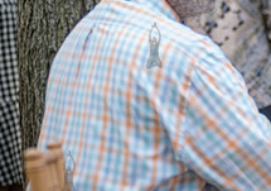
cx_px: 367
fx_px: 1844
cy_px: -36
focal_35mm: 241
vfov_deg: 5.9
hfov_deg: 8.3
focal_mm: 80
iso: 1000
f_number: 3.2
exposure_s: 1/320
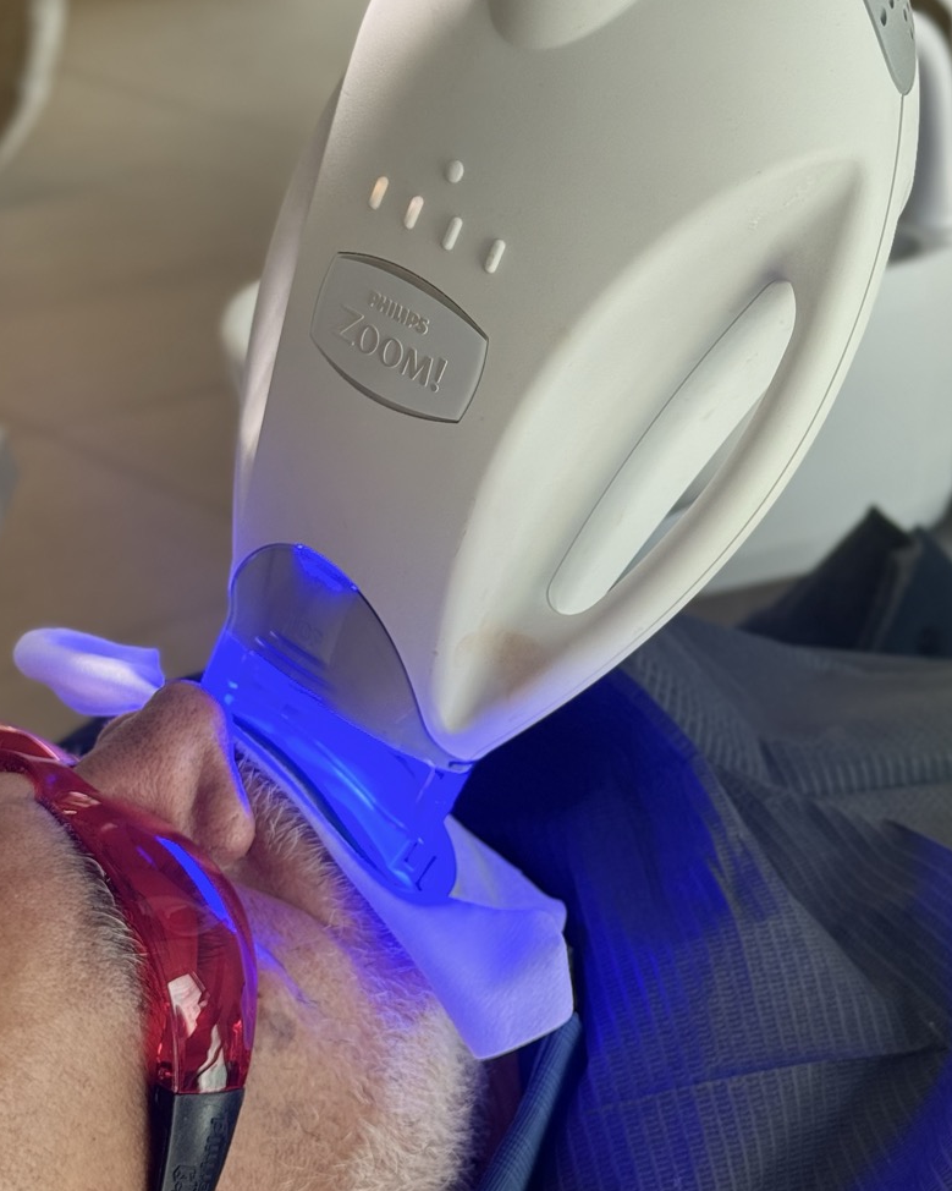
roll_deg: -1.3
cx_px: 503
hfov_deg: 19.9
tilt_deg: -17.5
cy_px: 342
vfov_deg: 24.6
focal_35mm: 77
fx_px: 2712
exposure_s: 1/193
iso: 50
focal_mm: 6.76
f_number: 1.78
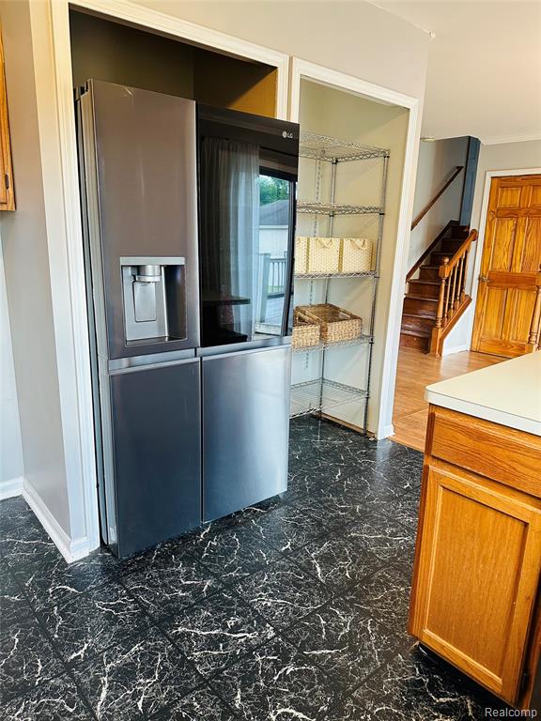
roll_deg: -1.7
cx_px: 270
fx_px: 500
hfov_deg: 56.8
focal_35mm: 24
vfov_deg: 71.6
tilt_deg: -13.8
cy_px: 360
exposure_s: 1/60
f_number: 1.78
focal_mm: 6.86
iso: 250
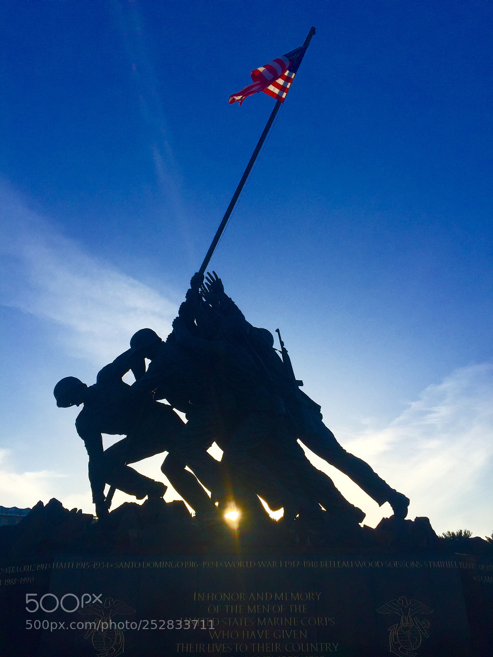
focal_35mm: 29
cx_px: 246
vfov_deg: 61.7
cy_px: 328
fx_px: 551
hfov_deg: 48.2
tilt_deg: +31.7
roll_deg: +1.2
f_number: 2.2
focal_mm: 4.15
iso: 32
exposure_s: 1/3300
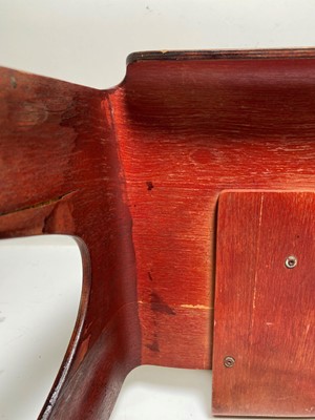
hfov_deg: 53.1
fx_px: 315
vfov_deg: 67.3
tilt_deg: -15.8
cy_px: 210
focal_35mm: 26
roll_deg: +2.3
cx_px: 158
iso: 125
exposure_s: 1/100
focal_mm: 4.25
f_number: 1.8
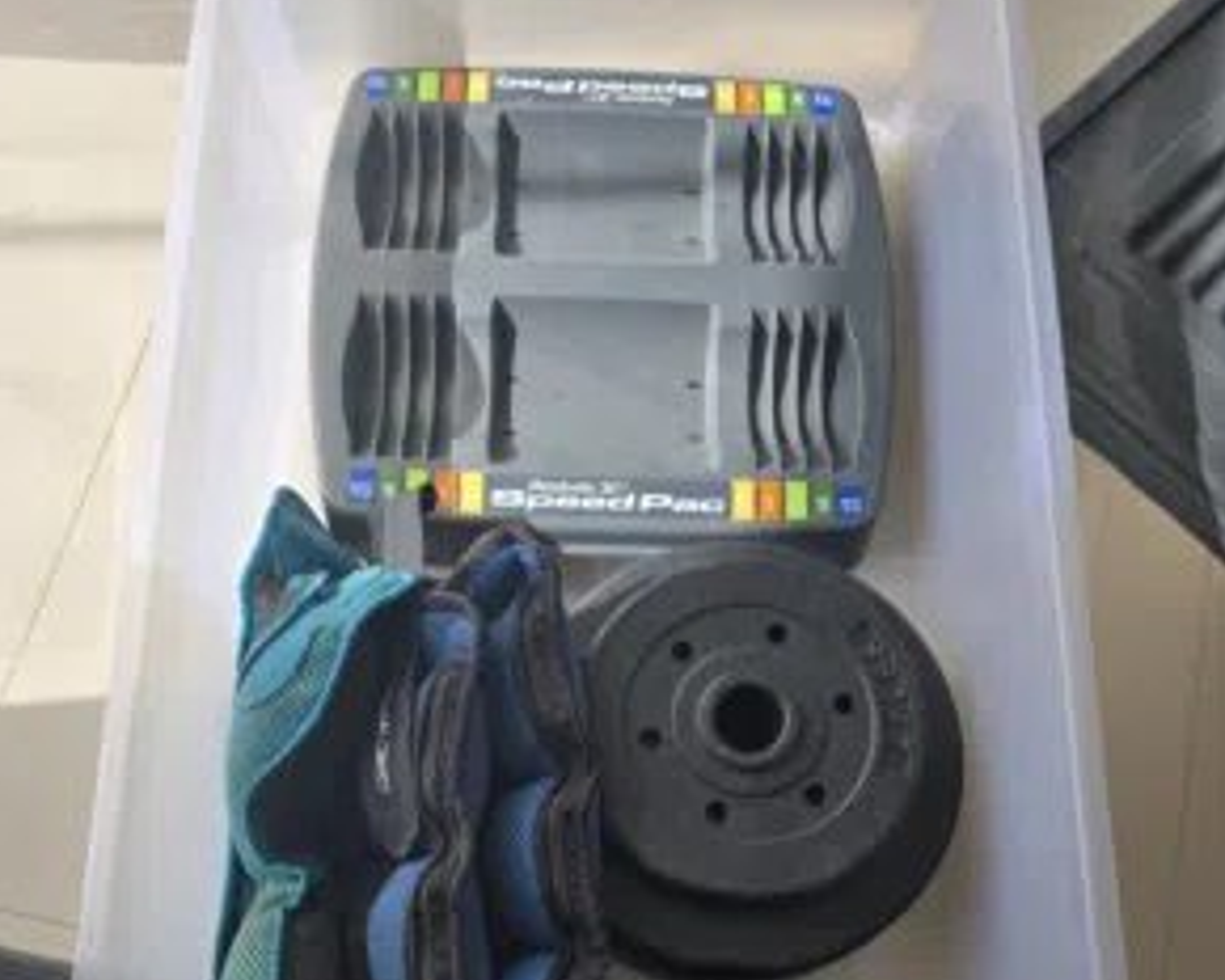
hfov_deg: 57.2
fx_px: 1124
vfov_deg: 45.4
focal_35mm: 31
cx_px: 596
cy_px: 743
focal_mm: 6.3
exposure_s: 1/180
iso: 20
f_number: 1.7
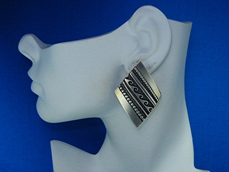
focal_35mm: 45
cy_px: 86
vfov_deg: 32.2
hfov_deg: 42.1
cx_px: 114
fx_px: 298
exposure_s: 1/30
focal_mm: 8.1
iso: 440
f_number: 7.6
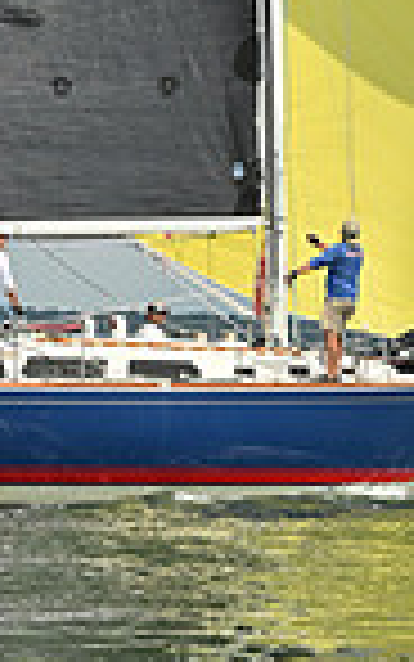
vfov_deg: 7.4
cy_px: -167
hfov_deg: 4.7
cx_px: 286
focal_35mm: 282
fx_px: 5086
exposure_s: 1/1250
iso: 320
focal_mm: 70
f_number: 8
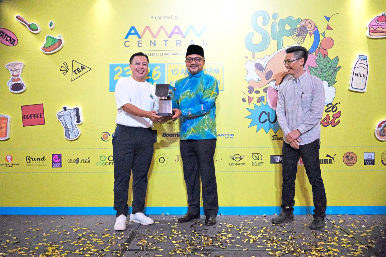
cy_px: 128
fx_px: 375
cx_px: 193
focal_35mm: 35
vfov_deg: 37.8
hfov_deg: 54.4
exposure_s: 1/4000
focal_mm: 23
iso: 25600
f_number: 2.8
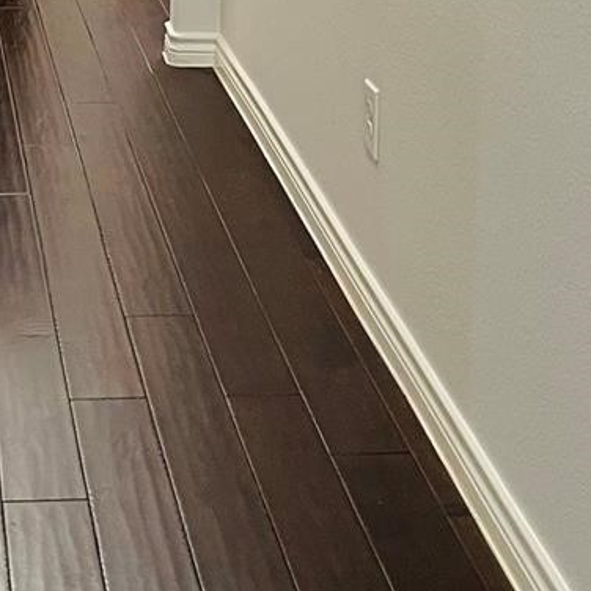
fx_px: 1816
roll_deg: +0.8
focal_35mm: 94
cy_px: -211
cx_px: -2
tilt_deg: -8.7
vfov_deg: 17.2
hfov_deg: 18.0
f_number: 1.6
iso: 160
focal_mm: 5.1
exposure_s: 1/60
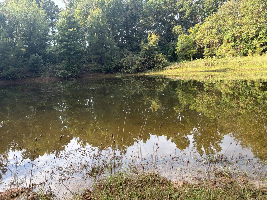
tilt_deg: -9.5
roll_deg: +3.0
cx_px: 134
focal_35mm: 26
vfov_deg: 53.1
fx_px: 201
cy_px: 100
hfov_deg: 67.3
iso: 40
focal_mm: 5.96
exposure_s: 1/235
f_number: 1.6
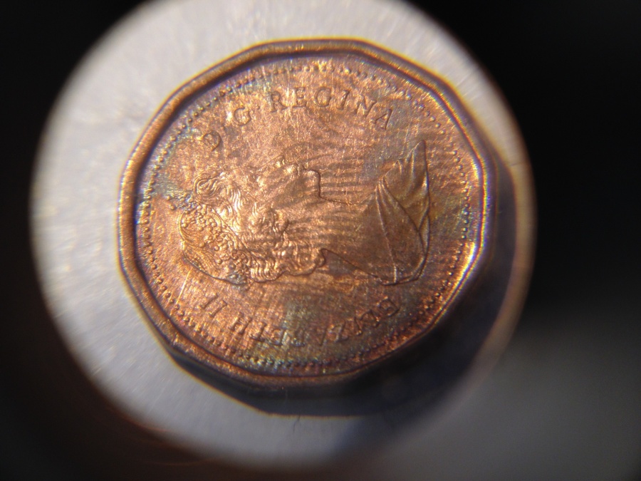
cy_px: 240
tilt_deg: -76.8
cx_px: 320
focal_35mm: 35
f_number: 2.4
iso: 64
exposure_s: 1/60
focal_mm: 4.28
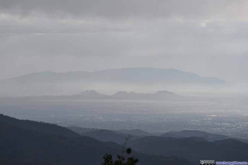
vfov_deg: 11.4
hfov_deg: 17.1
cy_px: 82
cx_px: 124
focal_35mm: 120
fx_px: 826
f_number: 5
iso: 64
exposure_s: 1/800
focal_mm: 120
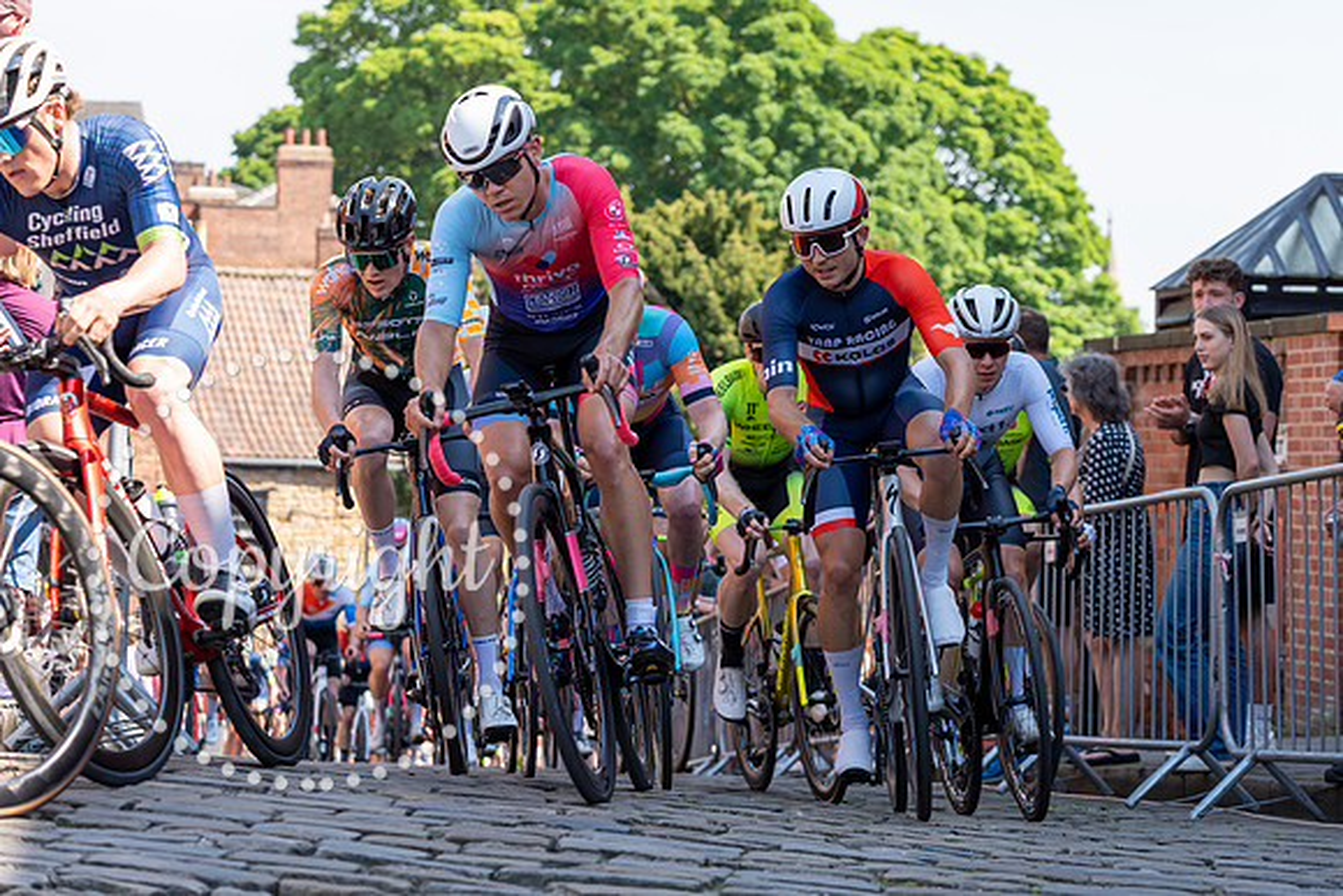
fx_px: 3368
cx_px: 805
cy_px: 408
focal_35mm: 90
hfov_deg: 22.5
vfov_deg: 15.2
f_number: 4
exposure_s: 1/800
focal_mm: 75
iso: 160
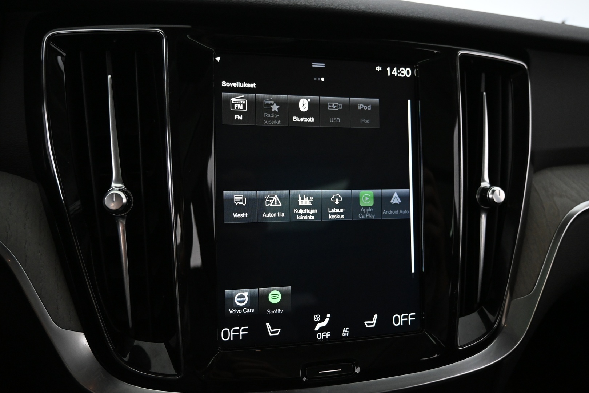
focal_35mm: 27
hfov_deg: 67.4
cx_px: 294
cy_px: 196
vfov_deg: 47.9
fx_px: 442
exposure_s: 1/30
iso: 2500
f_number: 3.5
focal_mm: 18
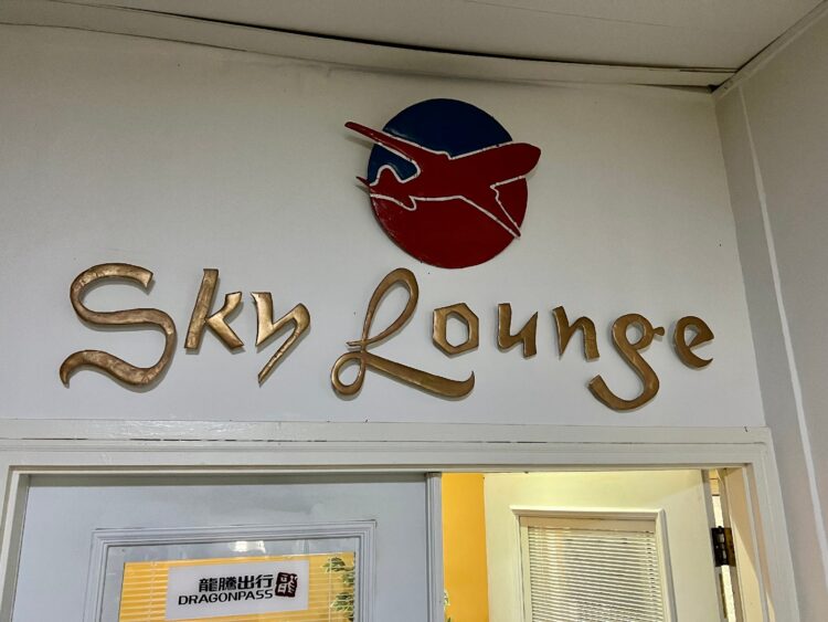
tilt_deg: +14.9
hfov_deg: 67.3
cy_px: 311
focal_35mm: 26
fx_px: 622
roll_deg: +0.8
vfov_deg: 53.1
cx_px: 414
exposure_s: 1/50
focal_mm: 5.7
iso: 400
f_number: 1.5
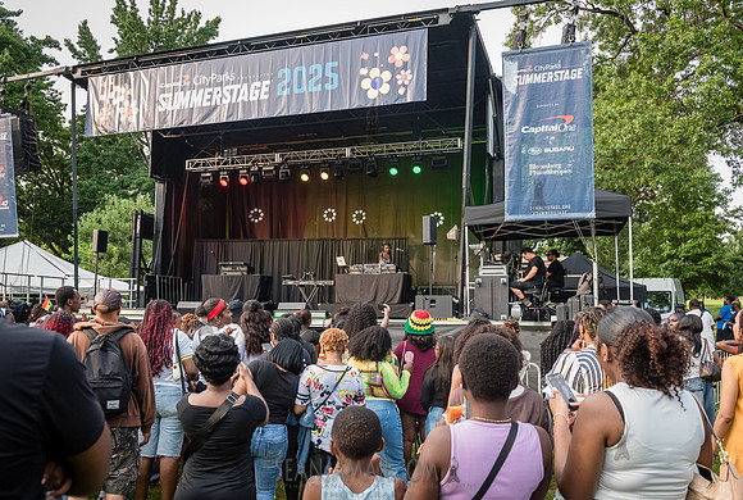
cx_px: 348
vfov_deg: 39.9
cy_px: 264
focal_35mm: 33
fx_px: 687
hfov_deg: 56.7
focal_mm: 31
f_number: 4.5
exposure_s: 1/400
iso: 1000
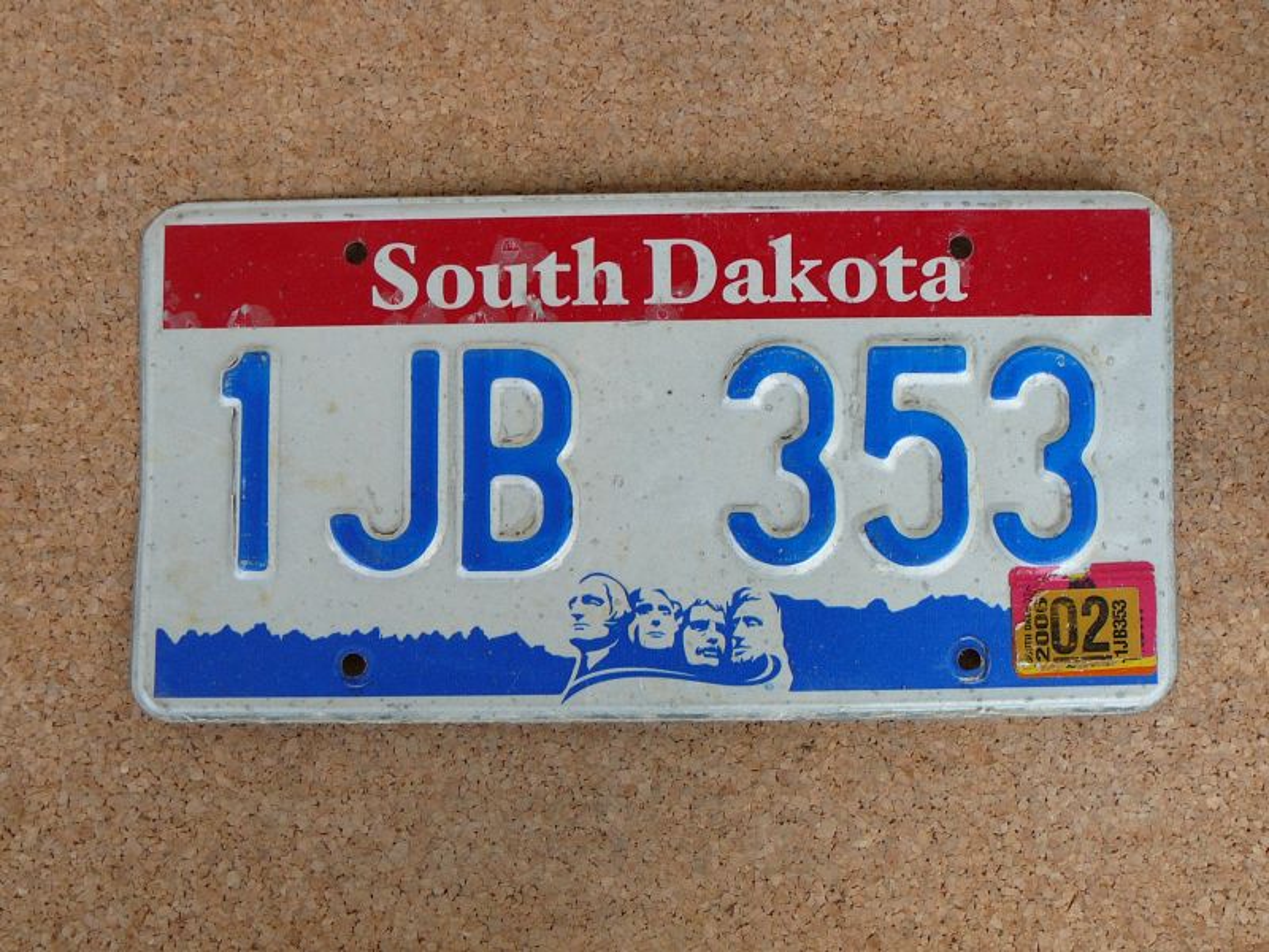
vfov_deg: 32.2
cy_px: 476
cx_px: 634
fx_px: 1650
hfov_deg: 42.1
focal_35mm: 45
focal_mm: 6.7
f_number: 3.2
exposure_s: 1/60
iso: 80
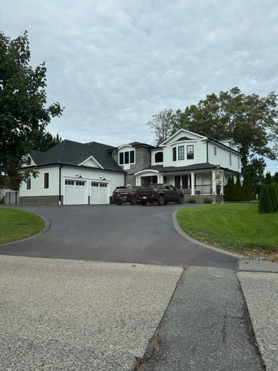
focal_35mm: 24
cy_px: 186
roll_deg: -1.6
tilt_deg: +2.8
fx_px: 257
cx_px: 139
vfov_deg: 71.6
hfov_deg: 56.8
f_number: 1.78
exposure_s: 1/3247
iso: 80
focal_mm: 6.76
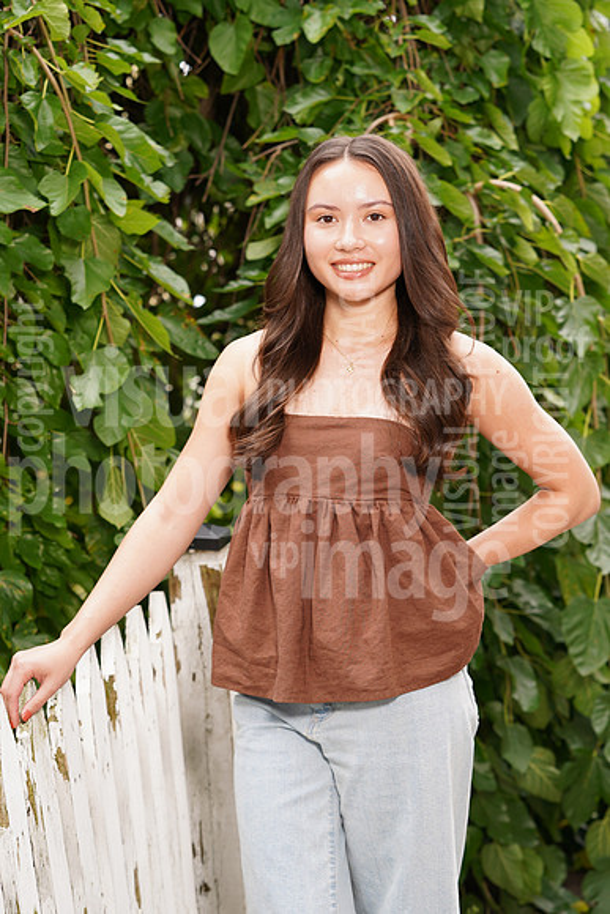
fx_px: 1778
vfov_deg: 28.8
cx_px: 305
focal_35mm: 70
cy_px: 457
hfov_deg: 19.5
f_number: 4.5
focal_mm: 70
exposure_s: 1/100
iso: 160
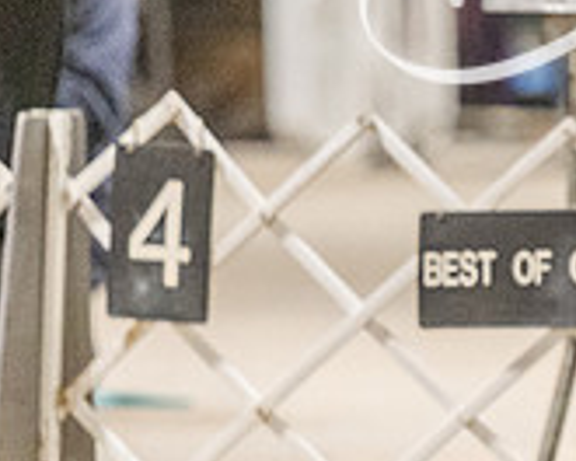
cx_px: 817
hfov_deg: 2.5
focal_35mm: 767
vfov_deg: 2.0
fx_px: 13075
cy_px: 157
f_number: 3.2
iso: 6400
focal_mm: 200
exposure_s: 1/400
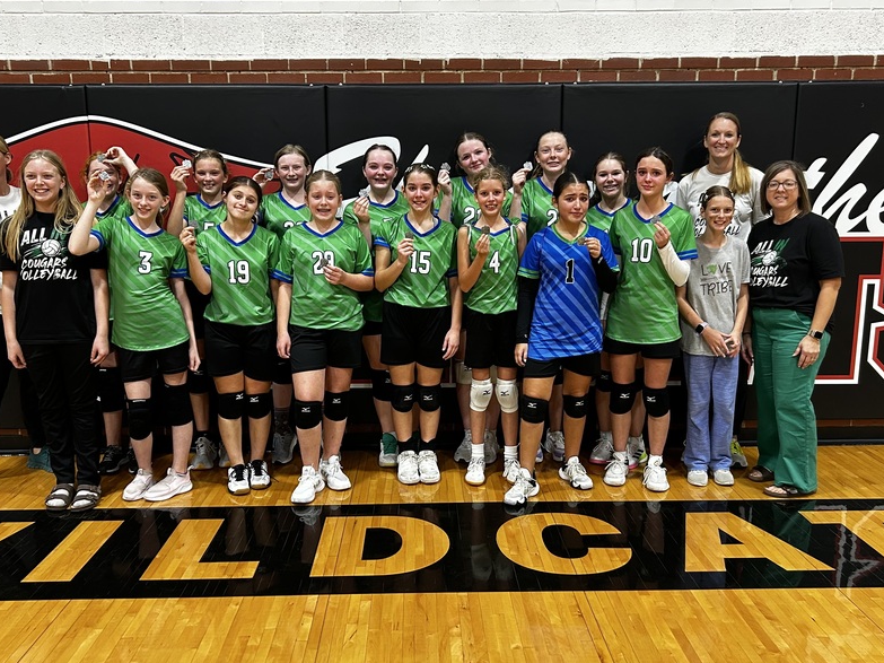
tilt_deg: -11.3
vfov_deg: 41.7
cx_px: 436
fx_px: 868
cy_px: 359
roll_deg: +0.4
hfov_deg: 54.0
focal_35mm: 34
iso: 160
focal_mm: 5.7
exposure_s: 1/60
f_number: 1.5
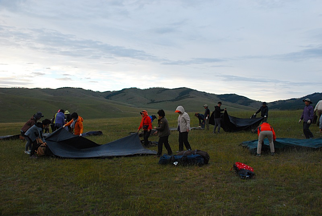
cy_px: 108
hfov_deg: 57.2
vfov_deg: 40.1
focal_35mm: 33
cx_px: 161
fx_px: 296
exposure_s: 1/80
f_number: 6.3
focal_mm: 22
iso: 400
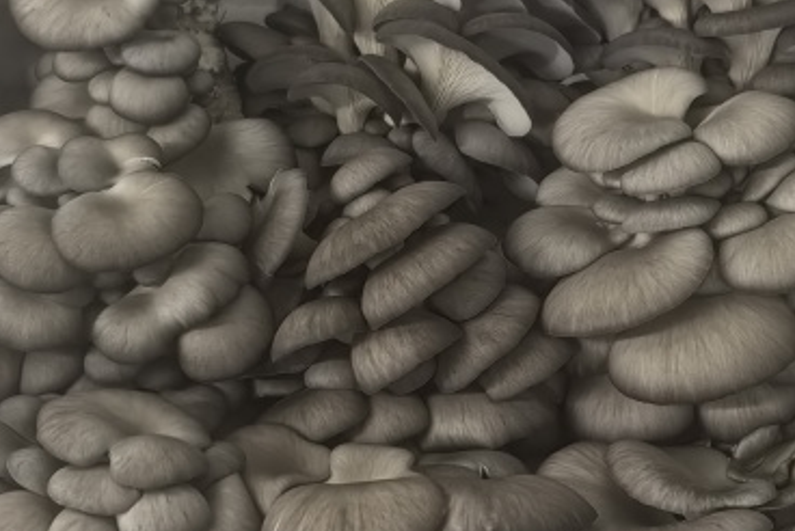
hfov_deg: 32.6
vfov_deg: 22.3
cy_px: 278
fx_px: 1348
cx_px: 536
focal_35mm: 61
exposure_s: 1/33.3
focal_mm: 8.5
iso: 500
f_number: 1.6
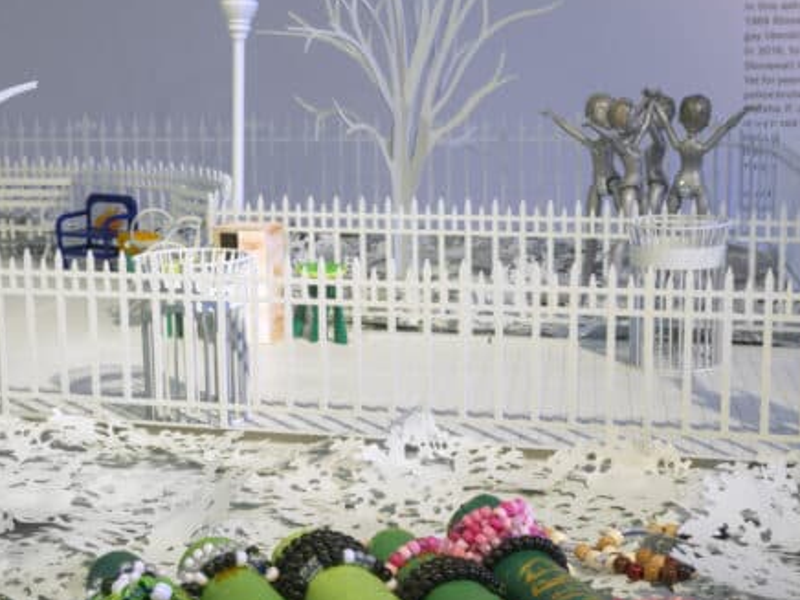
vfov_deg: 21.3
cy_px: 363
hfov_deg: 28.2
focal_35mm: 69
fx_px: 1595
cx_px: 379
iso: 100
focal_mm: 50
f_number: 22
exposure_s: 5
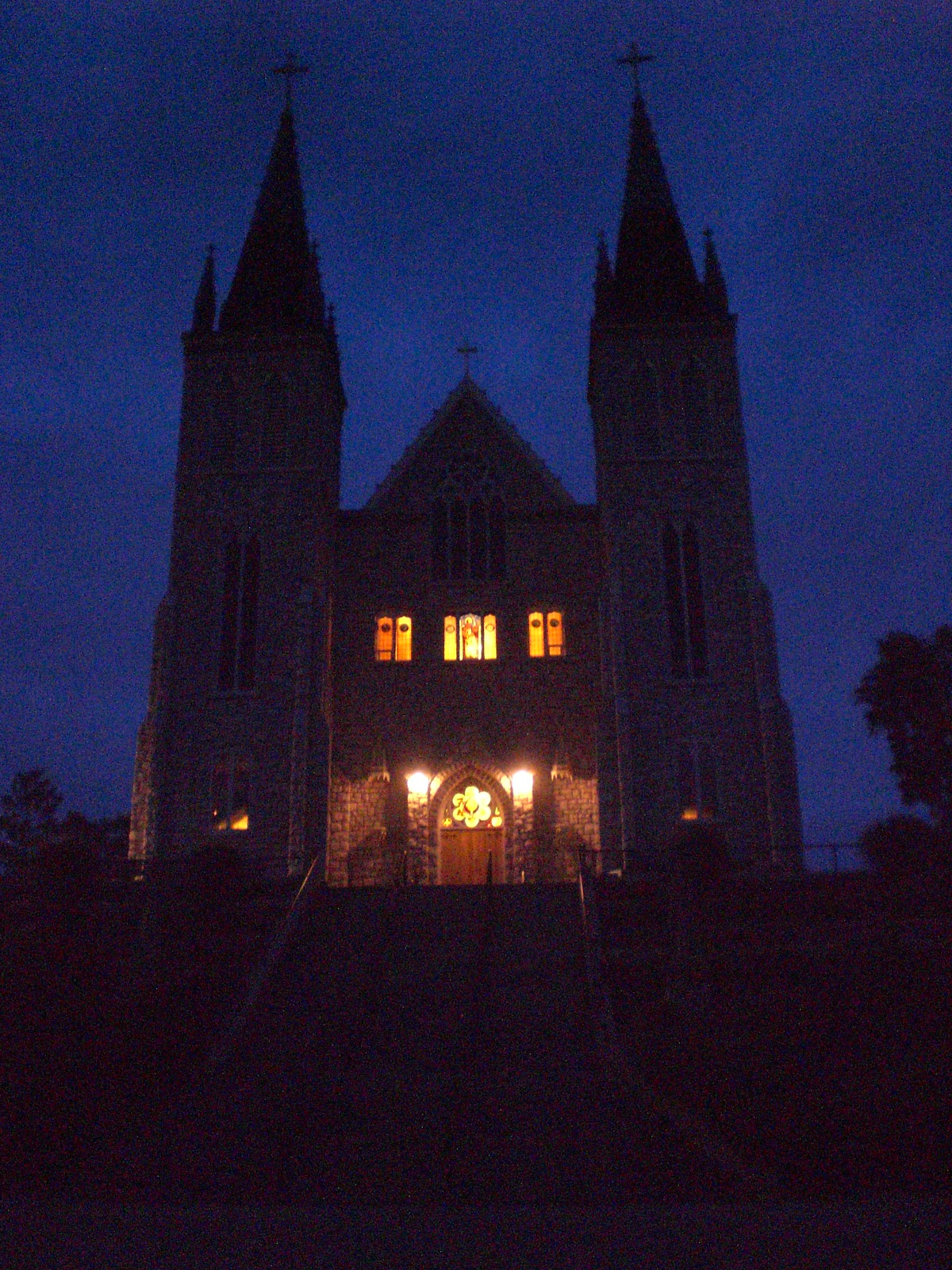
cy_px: 635
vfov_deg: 49.0
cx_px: 476
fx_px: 1393
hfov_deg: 37.7
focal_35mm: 38
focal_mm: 6.3
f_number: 3.1
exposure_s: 1/2
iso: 800
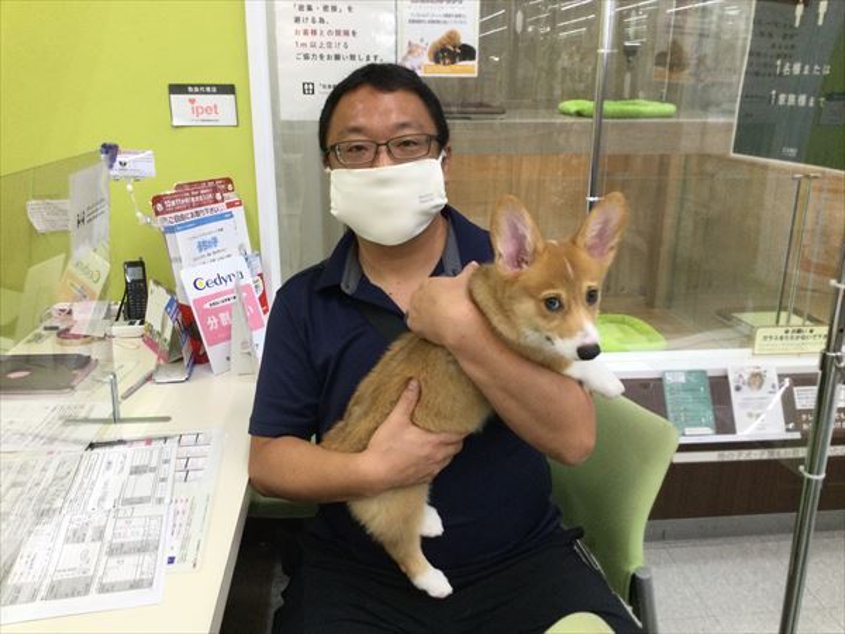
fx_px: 757
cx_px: 422
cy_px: 317
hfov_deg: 58.4
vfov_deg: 45.4
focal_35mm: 31
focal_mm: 3.3
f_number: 2.4
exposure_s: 1/30
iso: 40
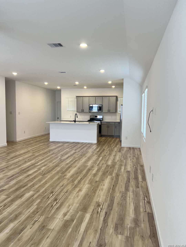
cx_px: 93
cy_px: 124
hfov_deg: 53.1
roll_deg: -0.5
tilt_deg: -3.3
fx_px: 186
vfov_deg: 67.3
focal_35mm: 26
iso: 64
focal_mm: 5.7
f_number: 1.5
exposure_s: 1/120
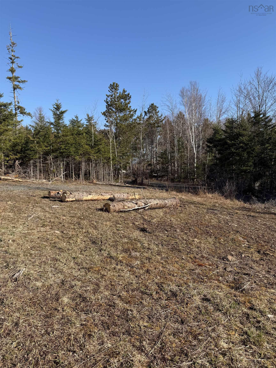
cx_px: 138
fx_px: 255
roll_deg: +2.2
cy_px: 184
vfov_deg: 71.6
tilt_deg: -5.1
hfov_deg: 56.8
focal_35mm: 24
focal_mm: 6.76
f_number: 1.78
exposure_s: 1/3145
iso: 80
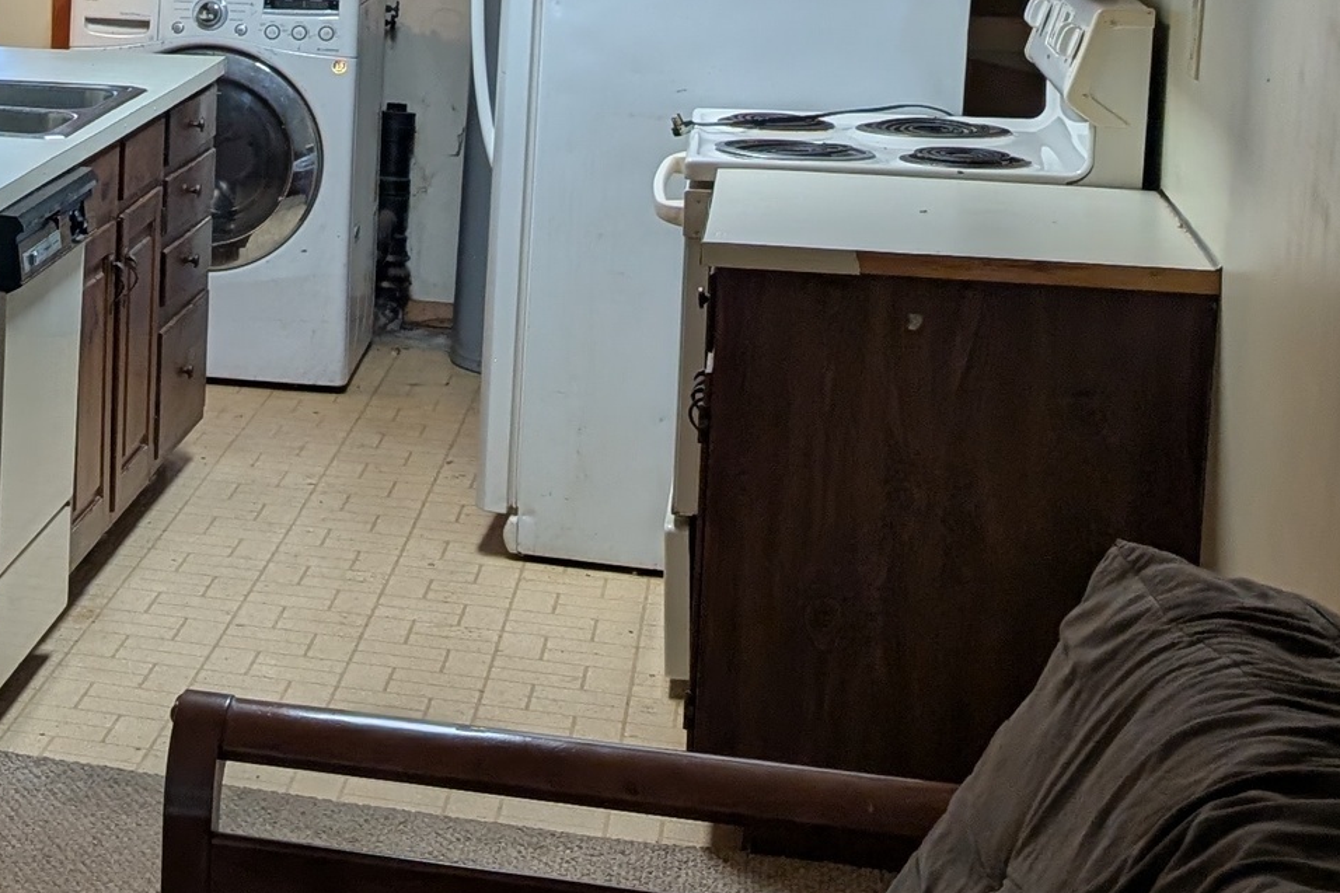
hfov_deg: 21.8
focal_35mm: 80
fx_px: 2977
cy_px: 104
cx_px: -587
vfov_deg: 16.8
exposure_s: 1/20
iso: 23
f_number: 1.68
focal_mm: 6.9
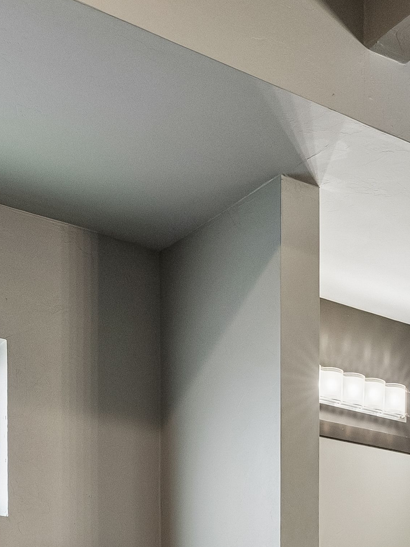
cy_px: 730
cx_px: 410
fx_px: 1121
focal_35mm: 71
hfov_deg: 20.1
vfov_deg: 23.8
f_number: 8
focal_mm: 16
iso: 800
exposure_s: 1/50
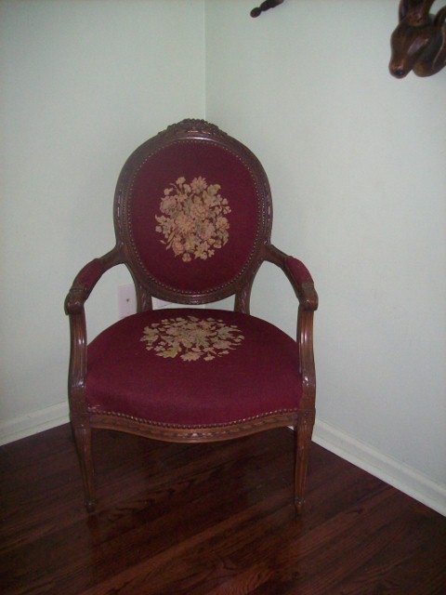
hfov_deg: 39.7
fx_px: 618
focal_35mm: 36
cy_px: 298
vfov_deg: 51.4
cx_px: 223
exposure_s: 1/64
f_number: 2.7
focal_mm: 6
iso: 200
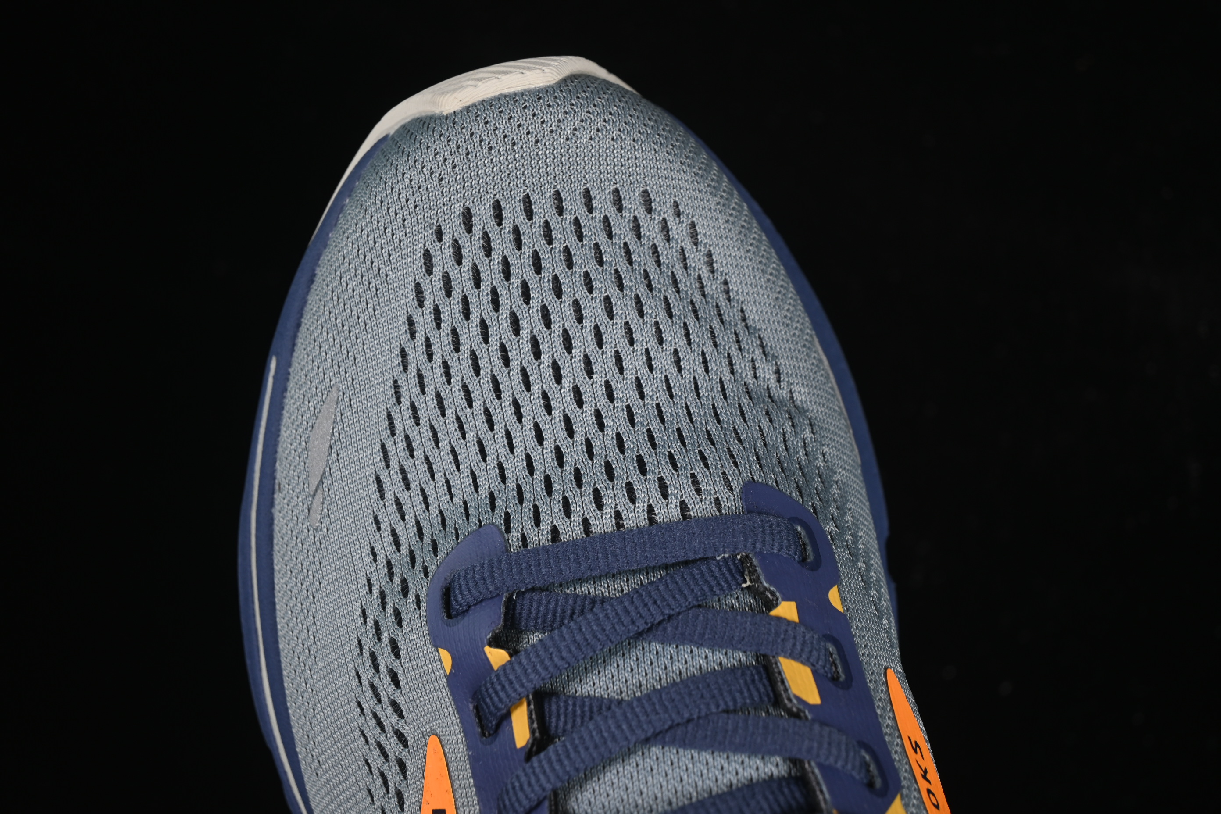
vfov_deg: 18.2
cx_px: 610
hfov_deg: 27.0
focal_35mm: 75
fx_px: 2544
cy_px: 407
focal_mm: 50
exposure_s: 1/60
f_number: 6.3
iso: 160
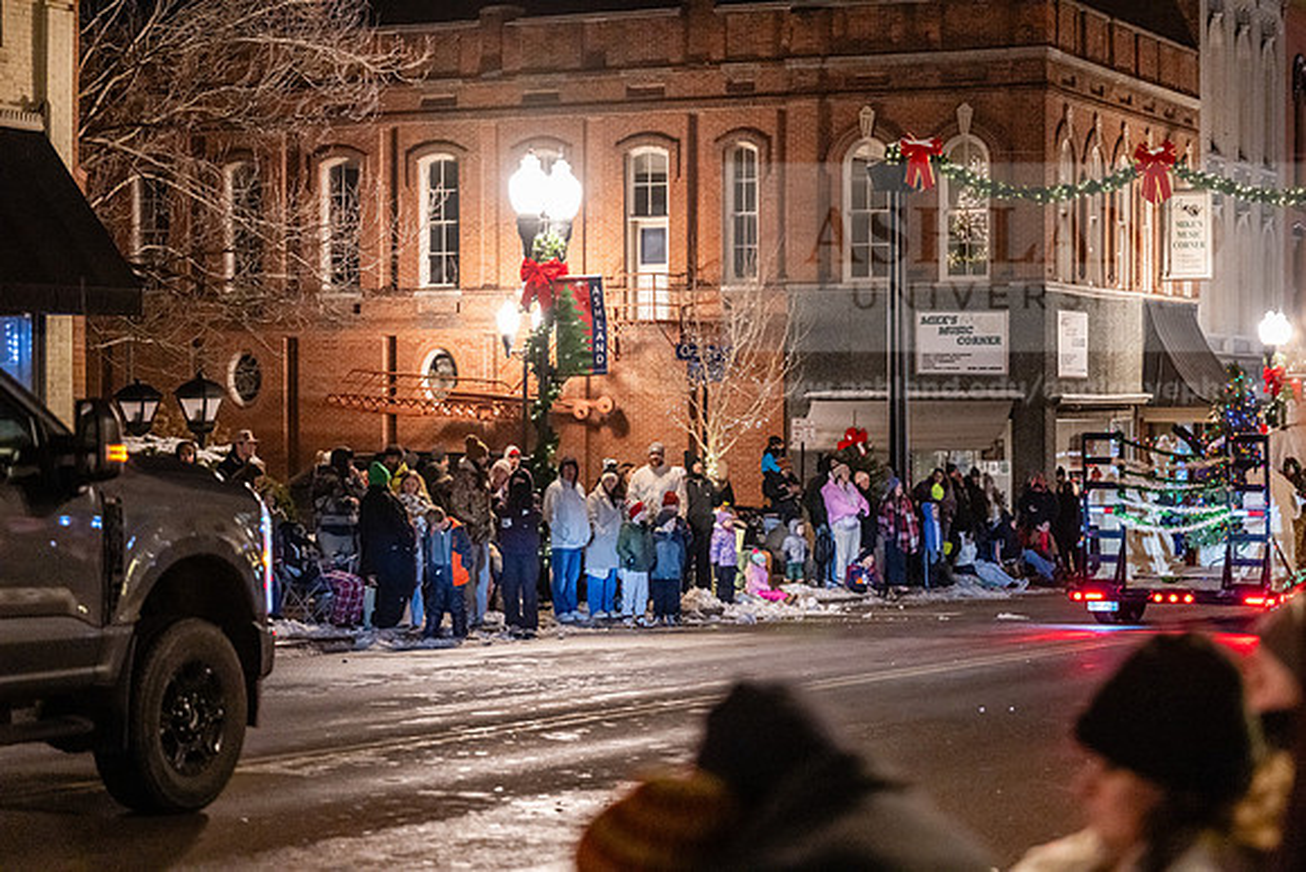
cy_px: 436
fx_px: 2975
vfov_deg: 16.7
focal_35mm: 82
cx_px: 653
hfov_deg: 24.8
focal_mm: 82
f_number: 2.8
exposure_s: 1/200
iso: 8000
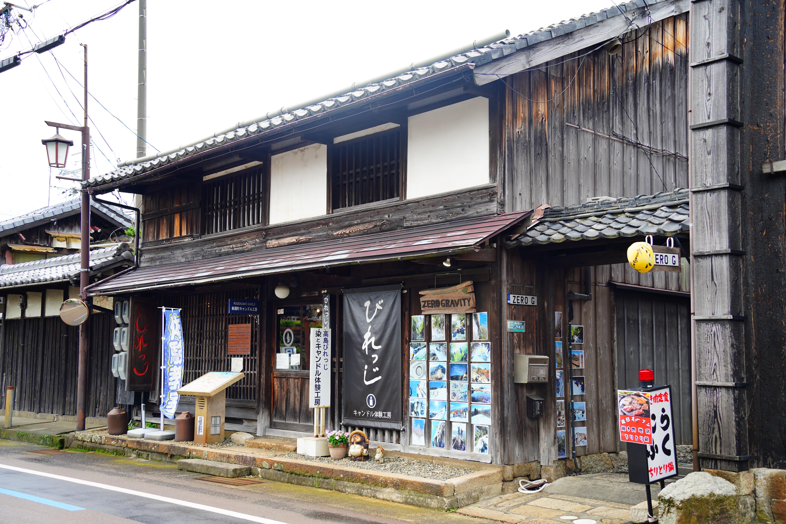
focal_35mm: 40
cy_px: 262
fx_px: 873
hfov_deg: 48.5
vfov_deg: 33.4
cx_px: 393
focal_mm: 40
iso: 100
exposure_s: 1/200
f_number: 3.5
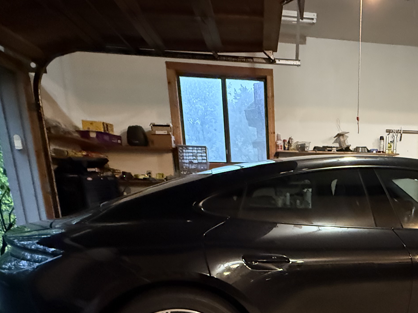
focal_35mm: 30
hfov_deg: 55.8
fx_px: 362
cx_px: 332
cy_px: 278
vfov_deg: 43.0
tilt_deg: -14.1
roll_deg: -0.6
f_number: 2.2
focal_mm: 2.22
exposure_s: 1/30
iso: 2000
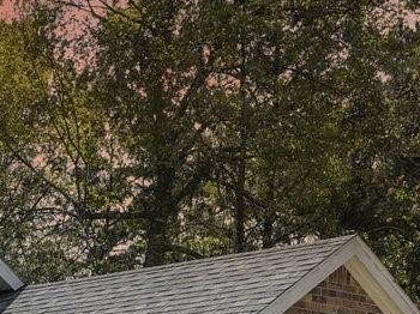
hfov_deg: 12.3
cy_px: 572
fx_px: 1843
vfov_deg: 9.3
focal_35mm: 152
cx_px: -233
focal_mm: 27
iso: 500
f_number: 8
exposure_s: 1/800
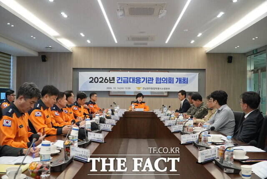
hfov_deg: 57.2
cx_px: 134
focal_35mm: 33
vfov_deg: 40.0
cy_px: 90
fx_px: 245
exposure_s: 1/500
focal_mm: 22
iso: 3200
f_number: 4
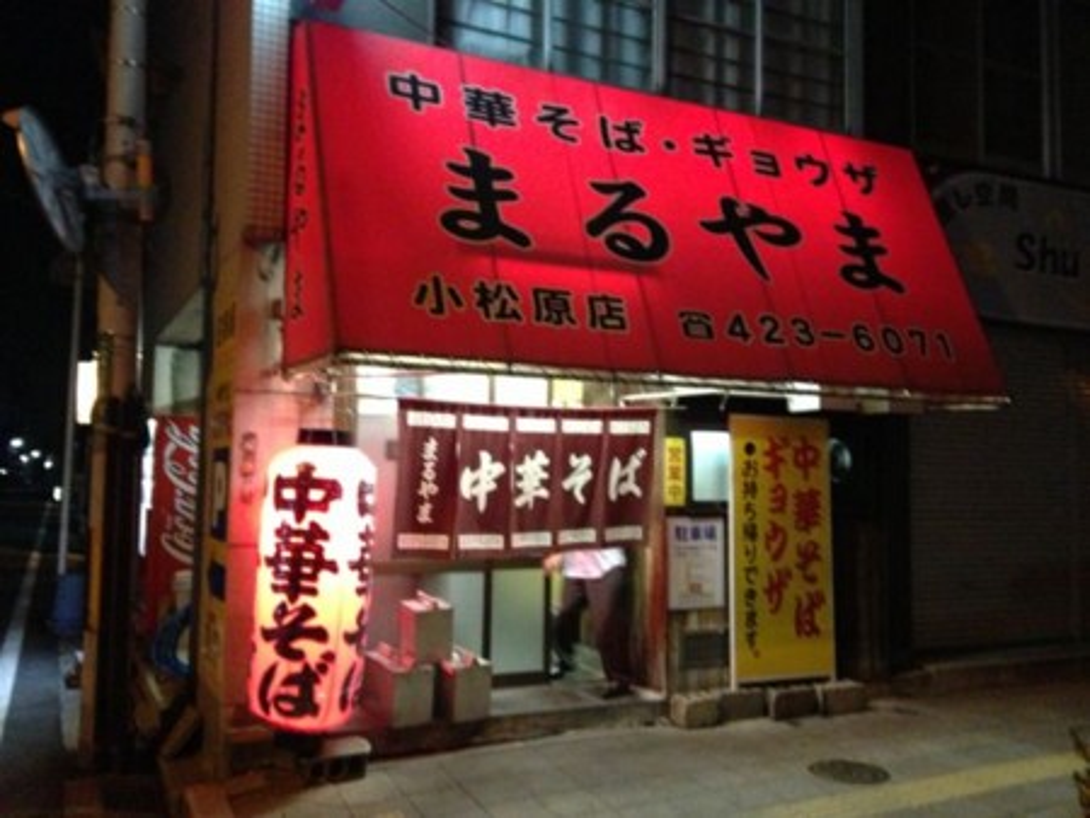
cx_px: 545
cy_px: 409
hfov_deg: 55.3
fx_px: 1040
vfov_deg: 43.0
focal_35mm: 33
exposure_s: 1/15
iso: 800
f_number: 2.4
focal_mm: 4.13
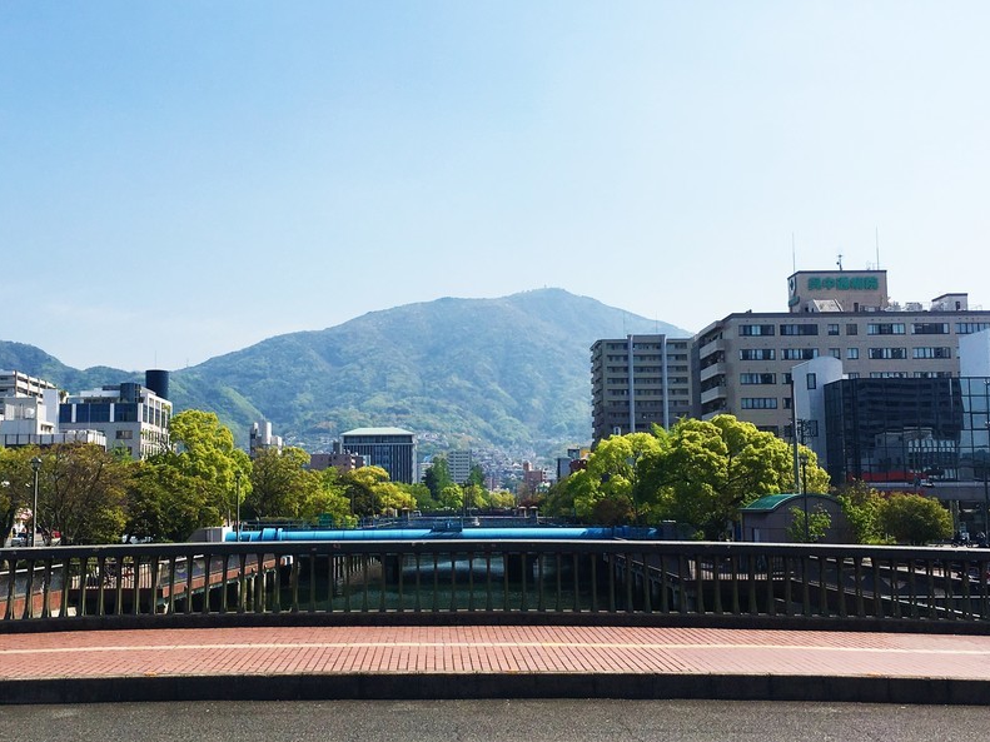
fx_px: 1258
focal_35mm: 44
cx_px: 423
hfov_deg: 42.8
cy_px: 363
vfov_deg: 32.9
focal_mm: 4.15
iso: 25
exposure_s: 1/2331
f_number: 2.2
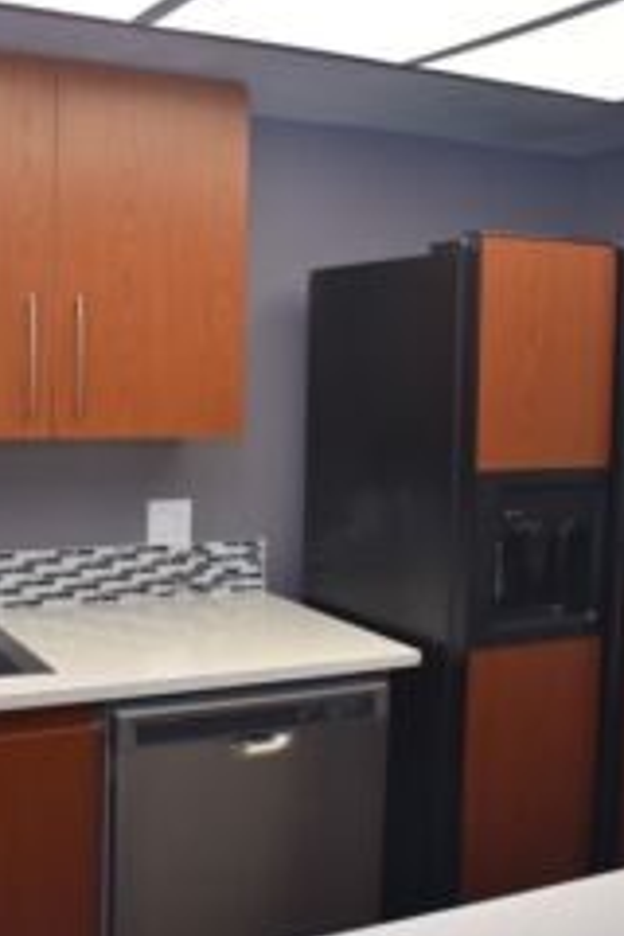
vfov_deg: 43.6
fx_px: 1170
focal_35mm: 45
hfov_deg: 29.7
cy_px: 470
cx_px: 230
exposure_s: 1/250
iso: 450
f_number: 3.5
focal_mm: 18
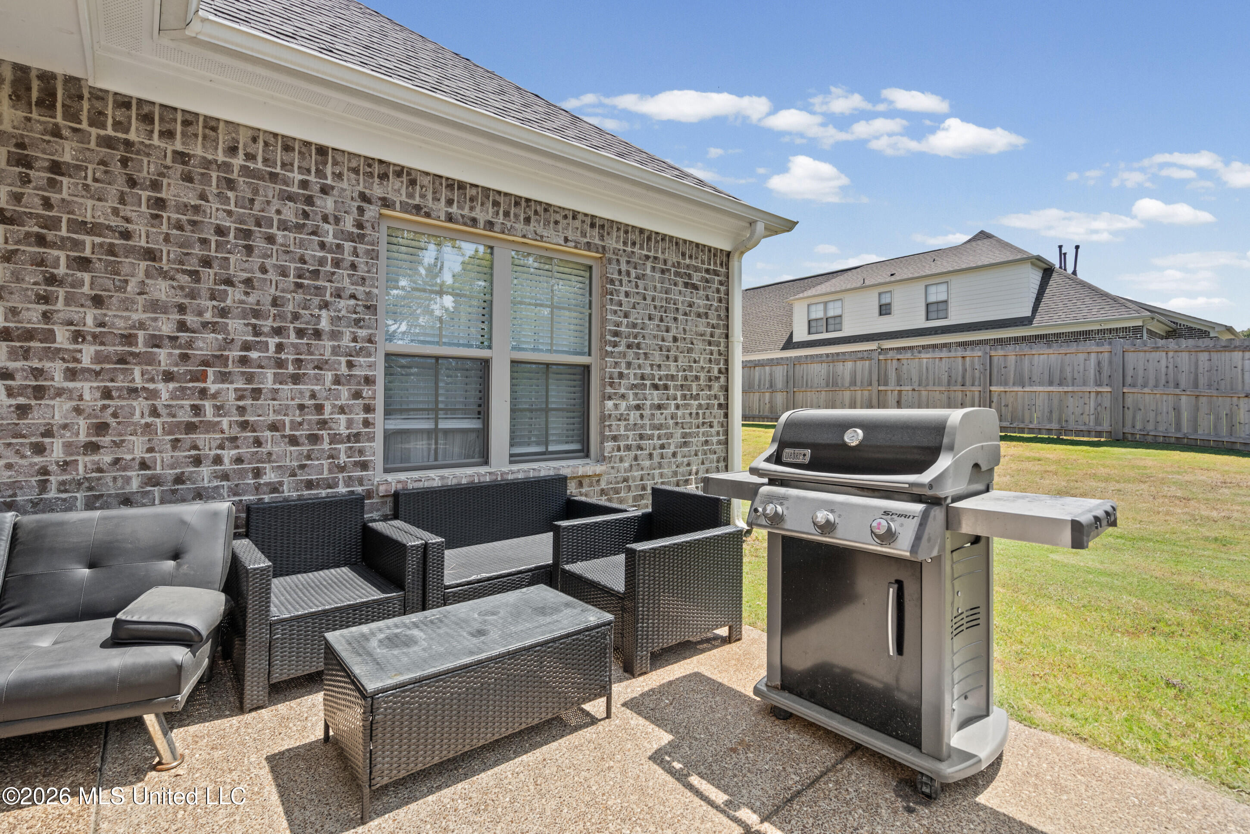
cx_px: 625
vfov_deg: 73.7
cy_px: 417
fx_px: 555
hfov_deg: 96.7
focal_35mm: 16
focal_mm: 16
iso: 640
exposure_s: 1/350
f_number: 8
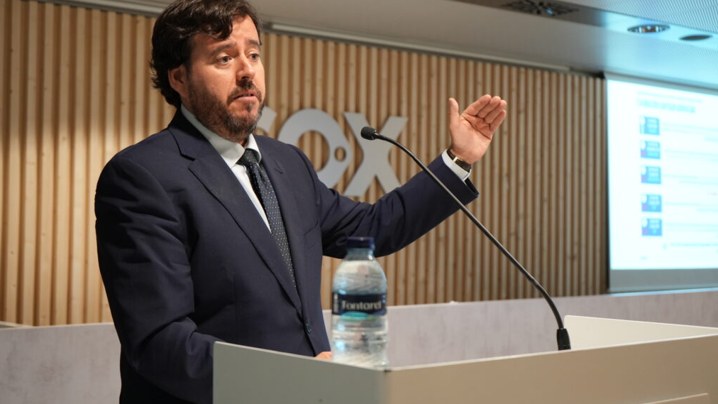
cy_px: 179
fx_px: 1009
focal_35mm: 53
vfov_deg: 22.6
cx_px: 360
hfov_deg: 39.2
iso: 1600
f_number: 4.5
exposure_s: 1/50
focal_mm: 50
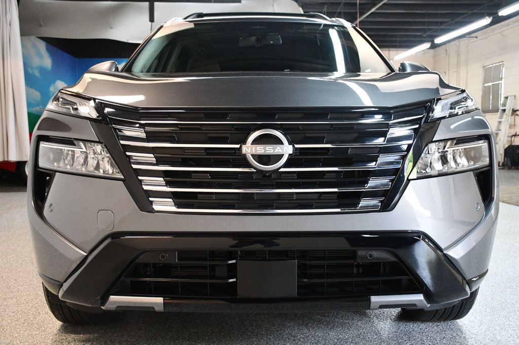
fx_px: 576
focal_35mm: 40
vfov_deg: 33.4
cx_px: 260
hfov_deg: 48.5
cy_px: 172
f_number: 4
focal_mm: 27
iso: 2800
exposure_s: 1/125
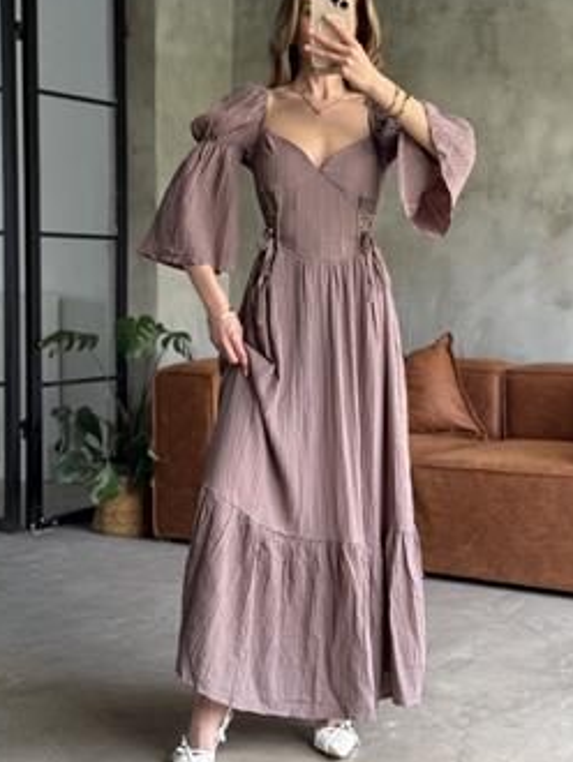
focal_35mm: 62
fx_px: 1367
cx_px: 303
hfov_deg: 23.7
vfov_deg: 31.1
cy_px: 314
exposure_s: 1/73
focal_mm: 6.76
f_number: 1.78
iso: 100
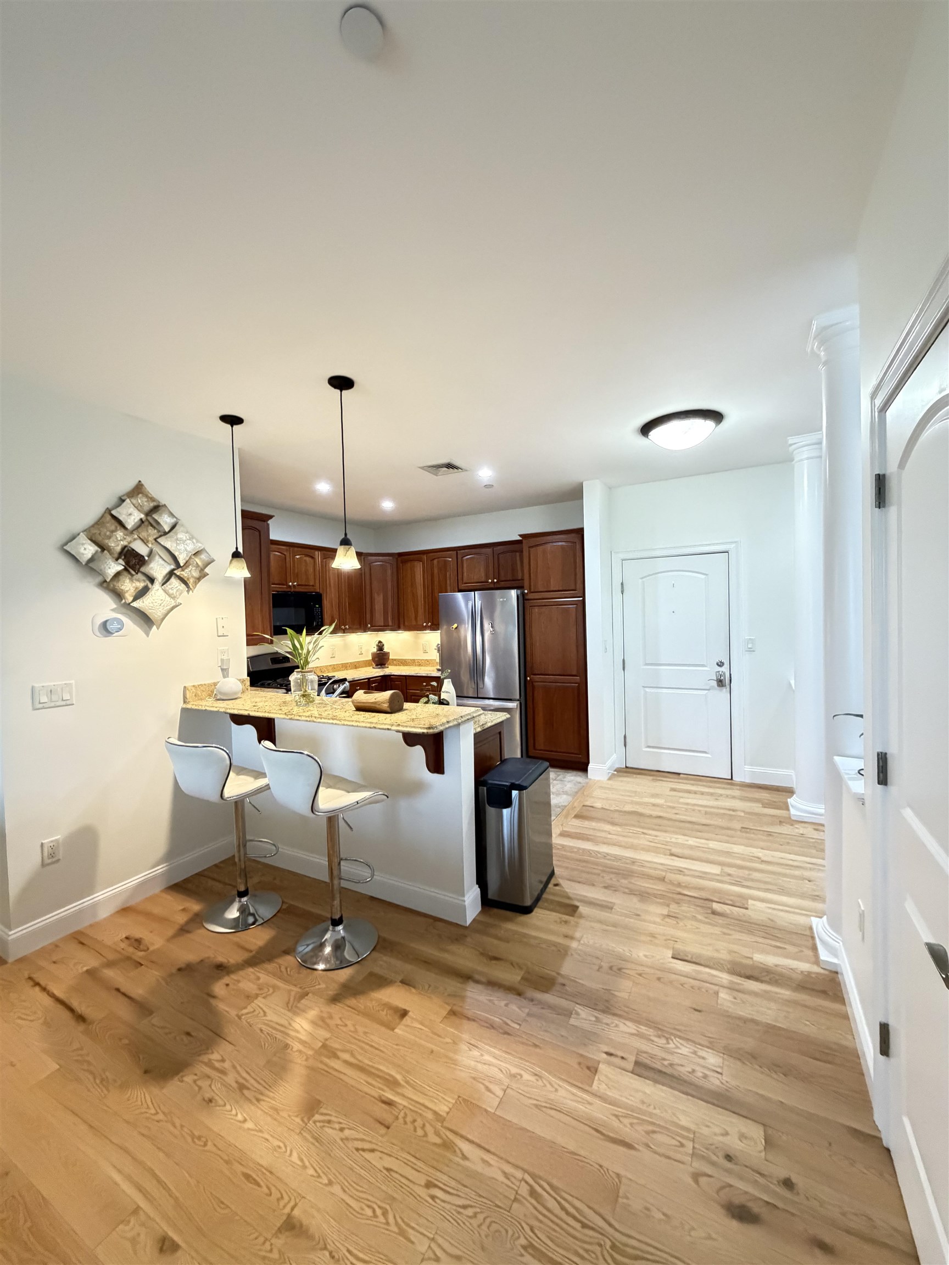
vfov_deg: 102.1
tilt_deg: -1.2
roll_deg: +1.4
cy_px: 632
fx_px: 512
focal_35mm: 14
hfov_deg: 85.7
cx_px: 474
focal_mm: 2.22
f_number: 2.2
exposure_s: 1/60
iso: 1000
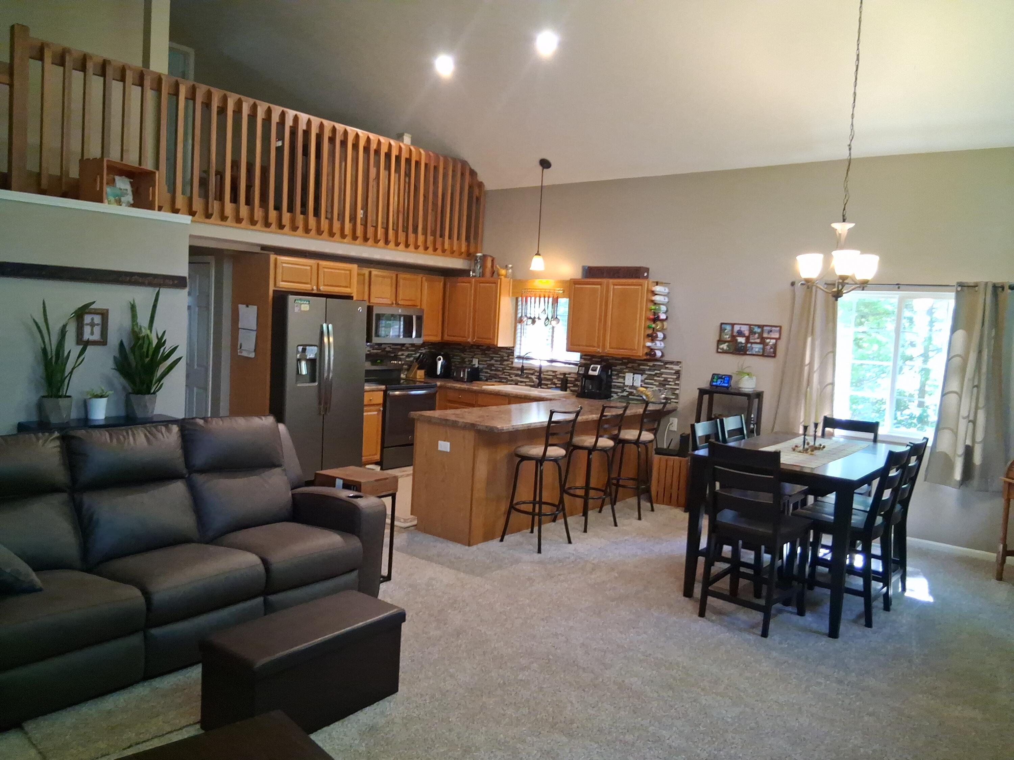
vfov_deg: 53.1
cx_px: 507
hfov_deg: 67.3
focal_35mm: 26
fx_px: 762
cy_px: 380
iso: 500
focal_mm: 3.98
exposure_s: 1/33
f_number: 1.8
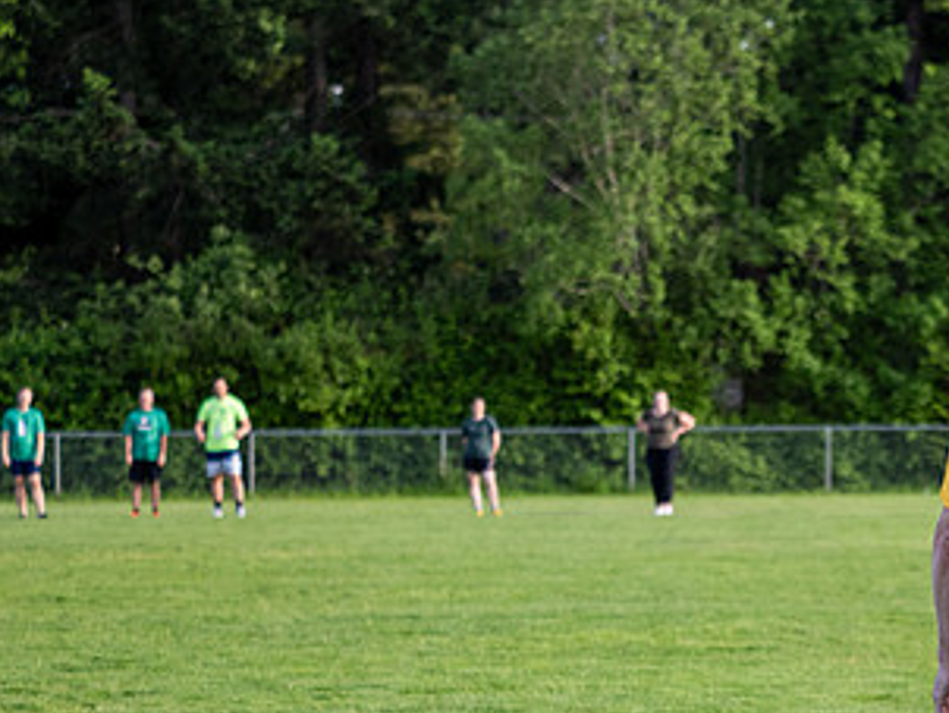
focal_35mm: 211
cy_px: 473
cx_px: 877
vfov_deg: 7.0
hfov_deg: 9.3
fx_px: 5789
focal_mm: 55
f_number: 2.8
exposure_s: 1/1000
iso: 400
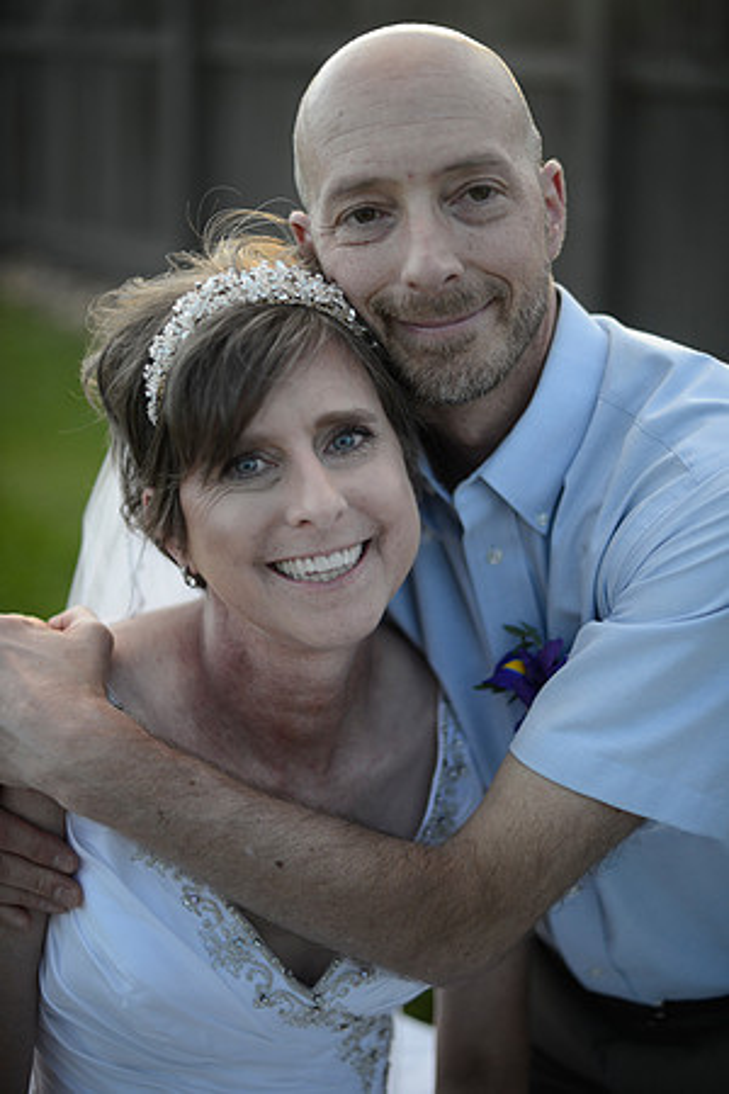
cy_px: 547
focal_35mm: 50
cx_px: 364
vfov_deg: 39.6
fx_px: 1519
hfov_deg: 27.0
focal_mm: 50
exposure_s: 1/2500
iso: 400
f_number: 1.4
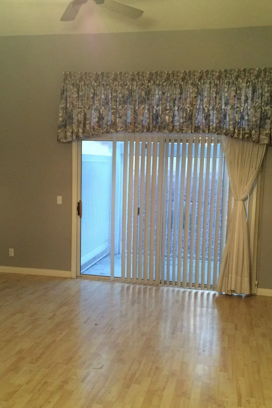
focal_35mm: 35
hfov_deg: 37.8
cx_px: 142
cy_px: 216
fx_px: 397
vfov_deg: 54.4
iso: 200
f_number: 2.2
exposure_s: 1/30
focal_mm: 4.15
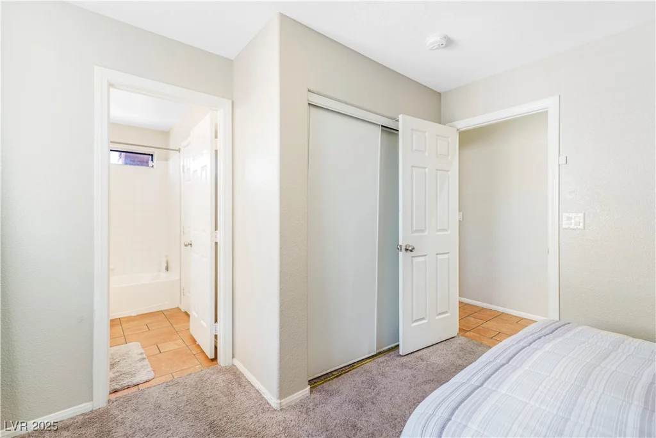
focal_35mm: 16
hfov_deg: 96.7
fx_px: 292
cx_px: 328
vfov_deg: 73.8
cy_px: 219
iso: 80
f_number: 7.1
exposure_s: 1/3
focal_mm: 16
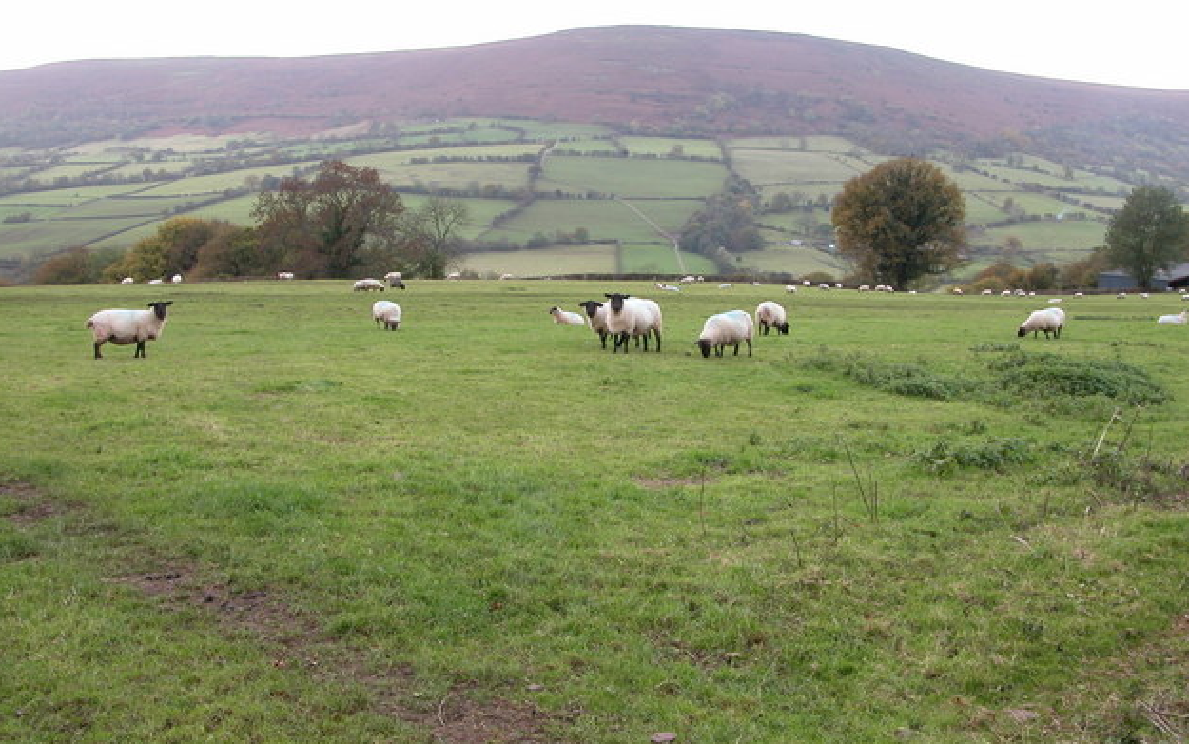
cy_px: 390
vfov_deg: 33.6
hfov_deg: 51.5
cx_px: 599
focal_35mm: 38
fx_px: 1232
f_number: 3.5
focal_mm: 8.9
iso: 100
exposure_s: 1/89
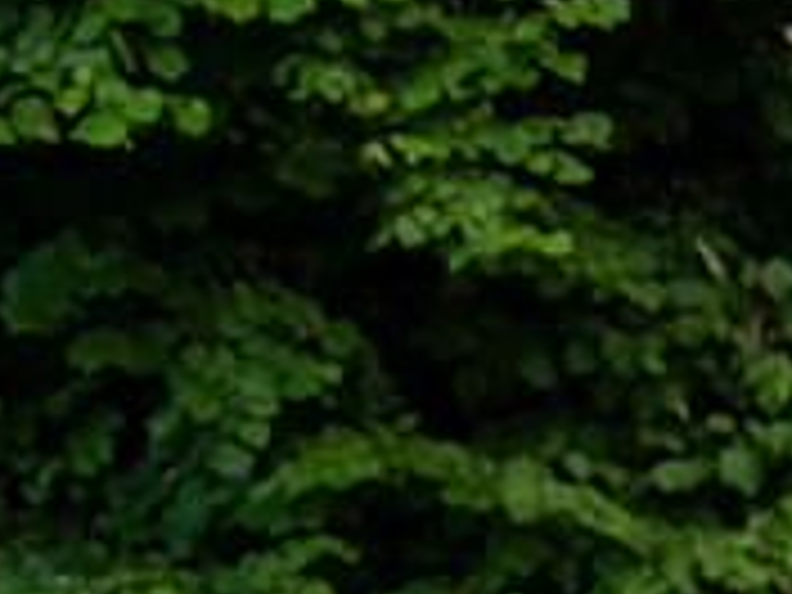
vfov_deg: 2.6
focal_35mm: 582
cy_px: 326
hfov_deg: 3.4
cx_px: -498
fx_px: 13316
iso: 1000
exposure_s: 1/1000
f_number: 3.2
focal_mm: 148
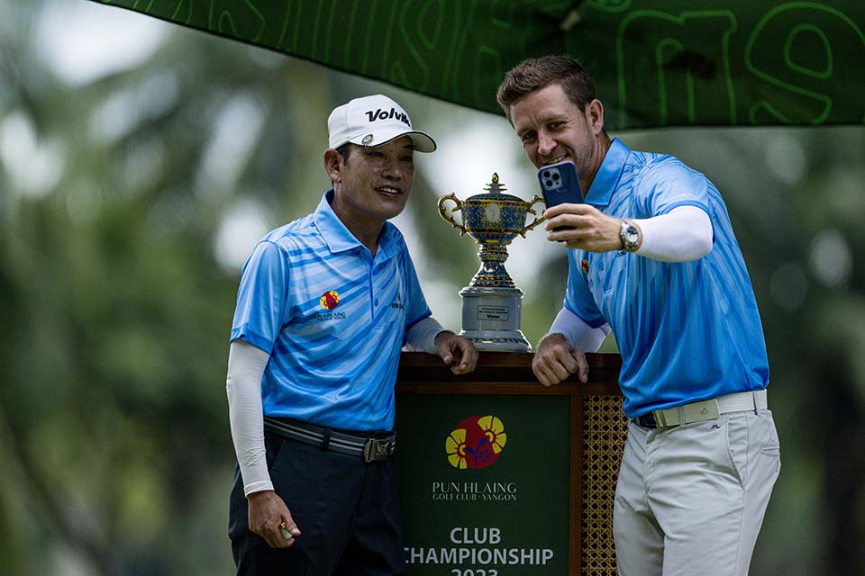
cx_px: 432
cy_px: 288
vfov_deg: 3.4
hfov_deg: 5.2
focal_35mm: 400
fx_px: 9610
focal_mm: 400
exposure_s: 1/8000
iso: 1600
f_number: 3.5
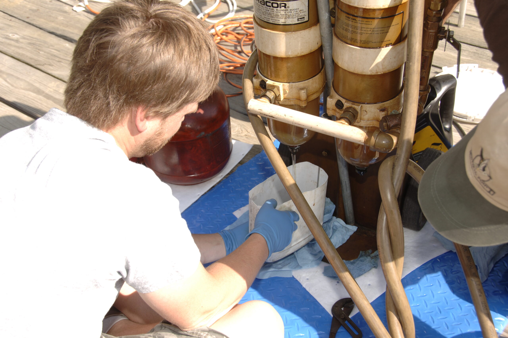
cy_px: 169
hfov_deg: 42.4
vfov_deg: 28.9
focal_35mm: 46
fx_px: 655
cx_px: 254
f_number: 6.3
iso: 100
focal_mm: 31
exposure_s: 1/160
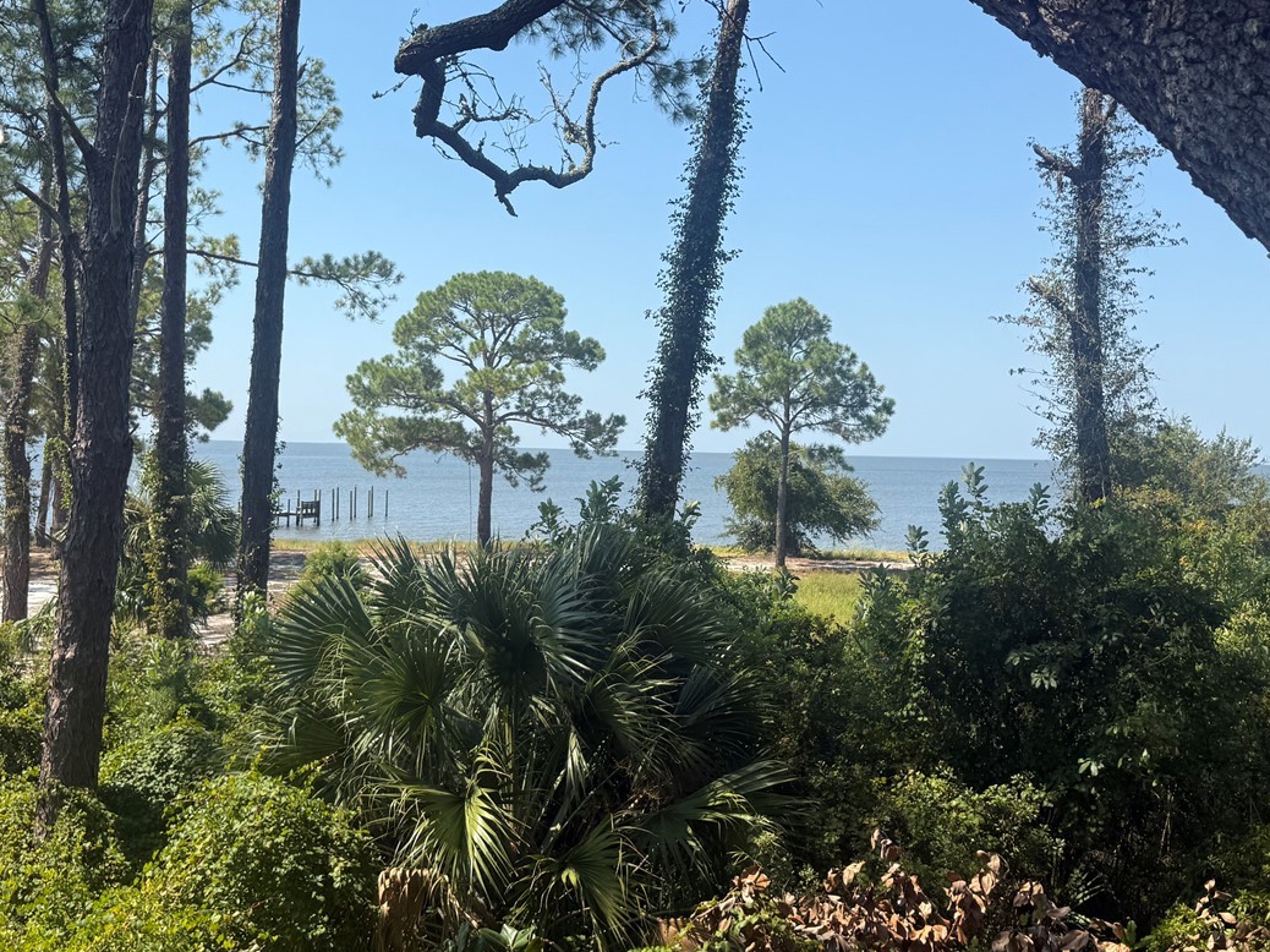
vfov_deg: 38.6
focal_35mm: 37
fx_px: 1357
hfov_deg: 50.1
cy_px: 486
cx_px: 686
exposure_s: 1/3279
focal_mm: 6.76
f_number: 1.78
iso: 80
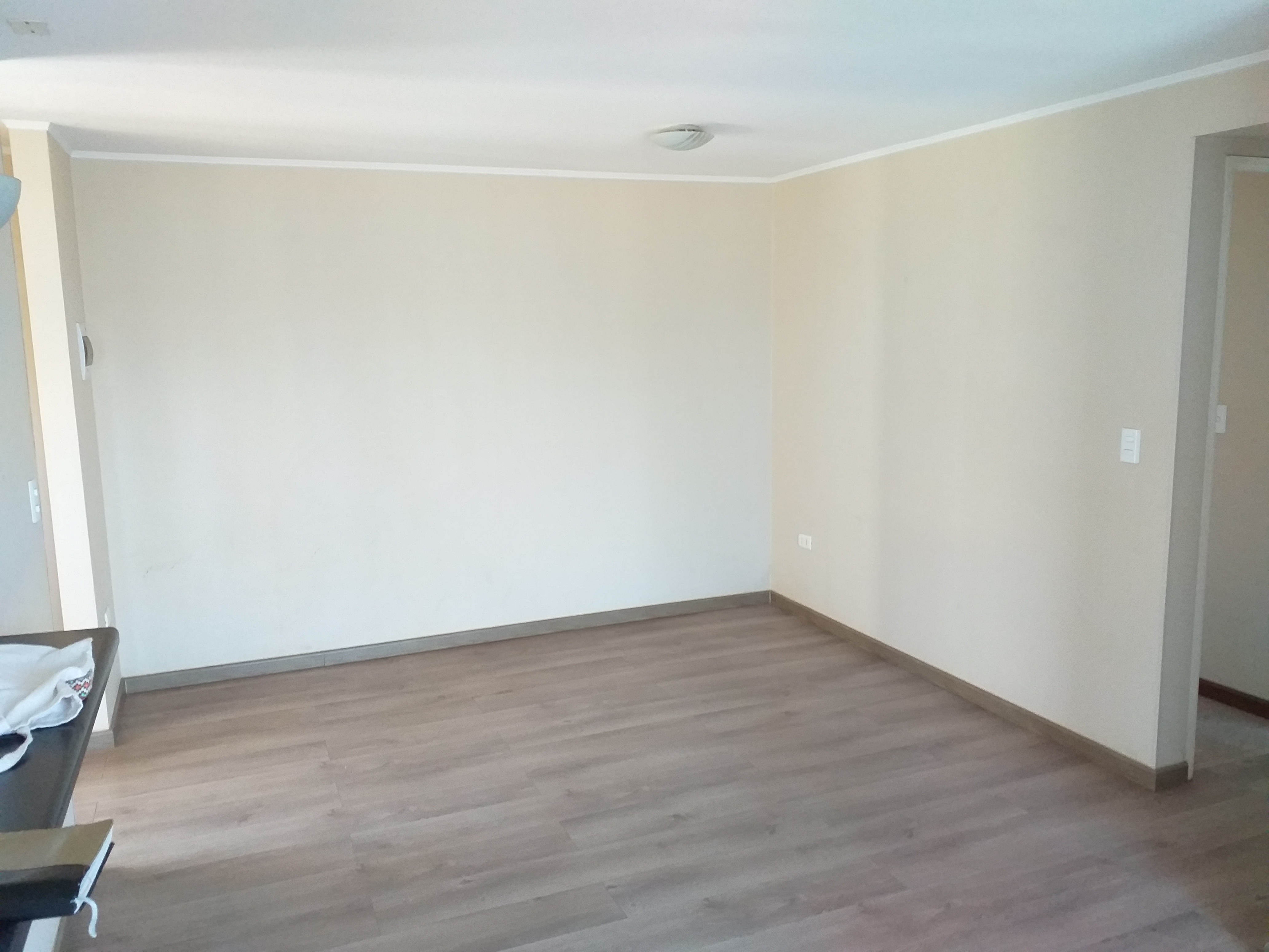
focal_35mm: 26
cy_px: 476
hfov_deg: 67.3
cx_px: 634
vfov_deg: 53.1
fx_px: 953
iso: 200
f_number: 1.9
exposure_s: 1/50
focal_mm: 3.6
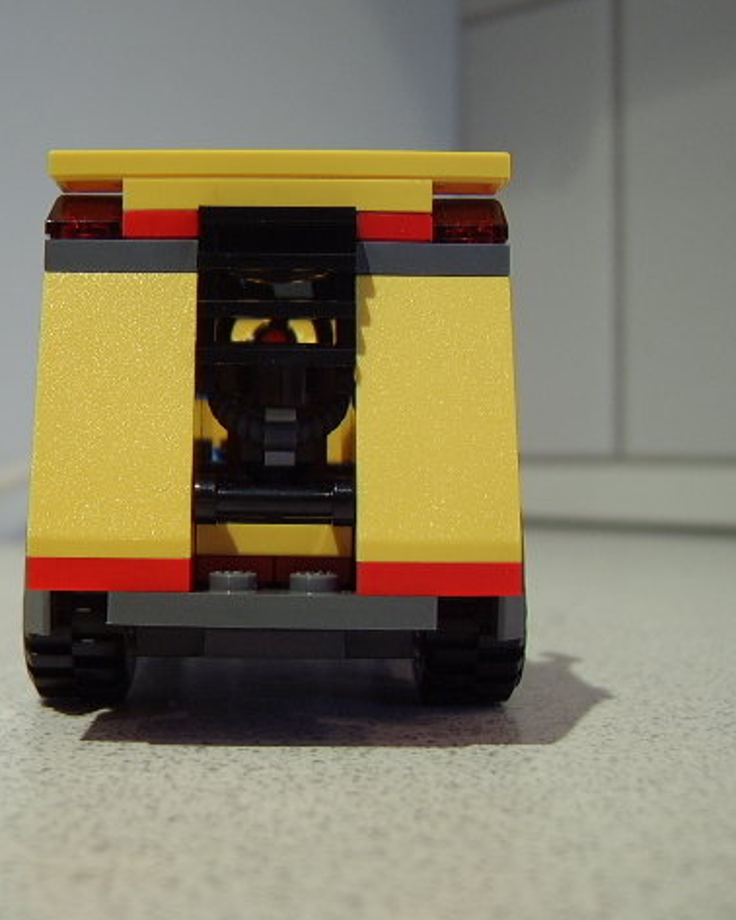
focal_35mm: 41
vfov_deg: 44.8
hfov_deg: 36.2
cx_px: 259
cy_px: 466
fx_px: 1116
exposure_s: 1/19
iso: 100
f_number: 2.7
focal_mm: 8.13
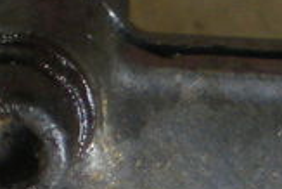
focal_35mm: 230
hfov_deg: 8.7
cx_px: 433
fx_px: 1803
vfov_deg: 5.7
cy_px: 473
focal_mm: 6.3
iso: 200
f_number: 3.1
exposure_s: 1/50
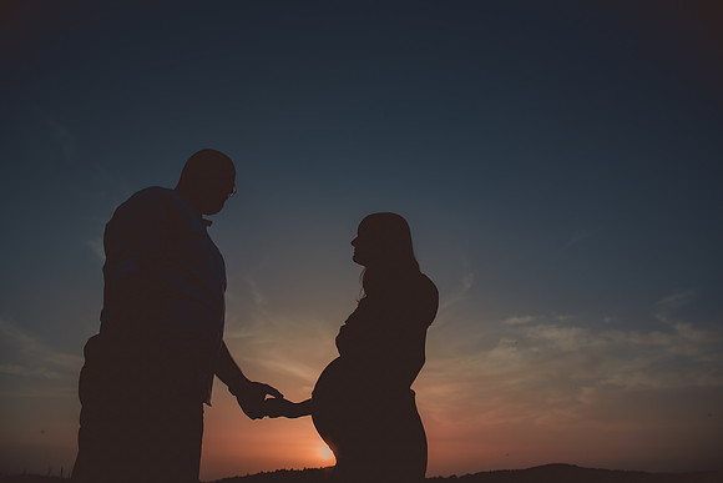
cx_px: 362
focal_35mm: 24
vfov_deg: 53.2
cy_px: 242
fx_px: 482
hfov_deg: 73.7
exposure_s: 1/2000
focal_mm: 24
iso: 100
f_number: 4
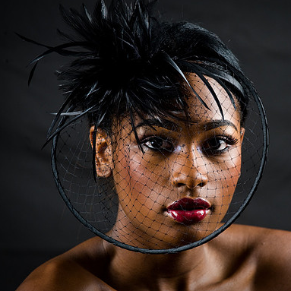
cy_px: 145
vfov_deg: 6.8
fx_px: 2444
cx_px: 217
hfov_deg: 6.8
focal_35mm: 257
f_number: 5.6
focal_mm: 200
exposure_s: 1/125
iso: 320
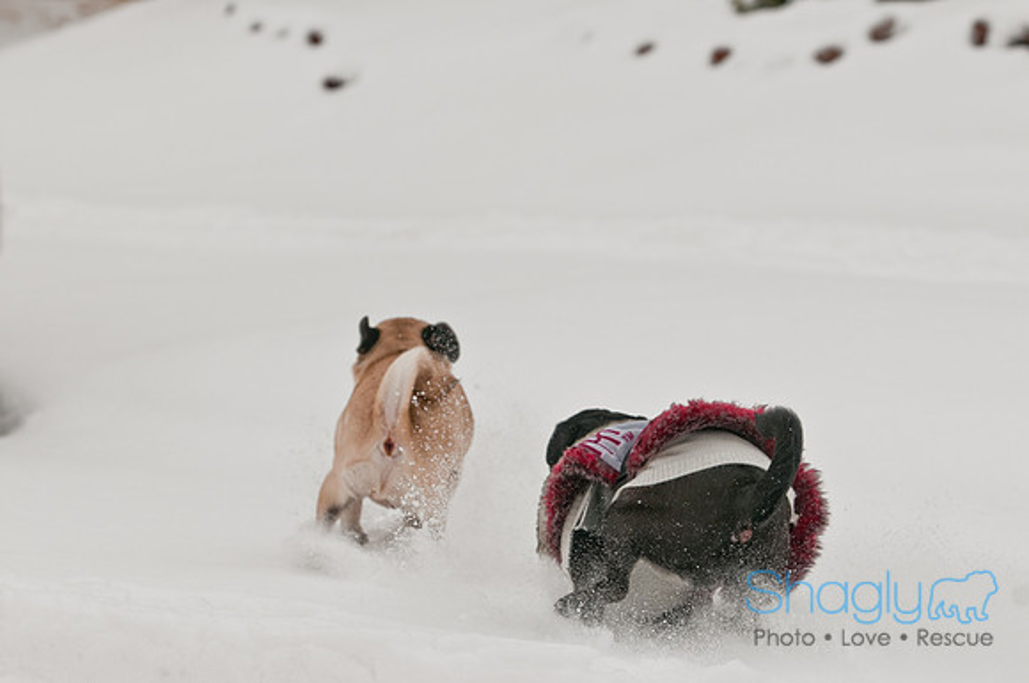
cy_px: 342
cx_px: 514
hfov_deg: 10.6
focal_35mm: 195
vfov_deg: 7.0
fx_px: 5566
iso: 200
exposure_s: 1/1600
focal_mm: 130
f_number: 5.6
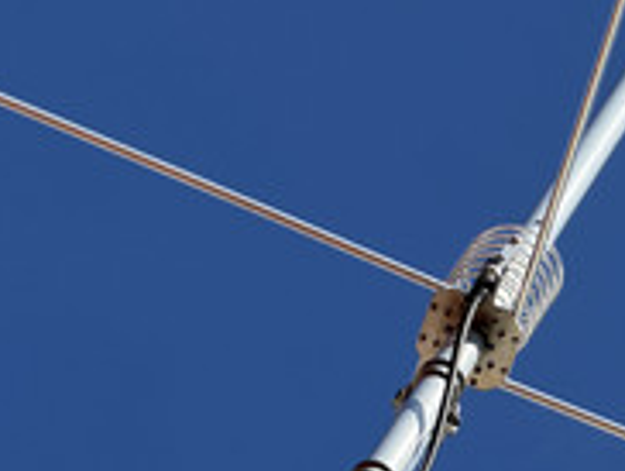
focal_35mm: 351
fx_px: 6346
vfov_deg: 4.2
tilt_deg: +58.6
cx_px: 670
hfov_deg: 5.6
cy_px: 371
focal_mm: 16.89
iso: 32
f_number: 2.8
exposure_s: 1/638
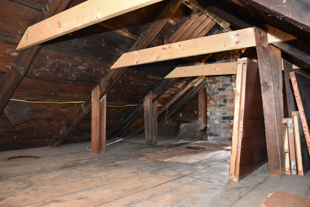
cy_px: 104
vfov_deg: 43.6
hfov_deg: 61.9
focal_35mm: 30
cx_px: 155
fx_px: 258
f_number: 4
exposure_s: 1/60
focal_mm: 20
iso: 6400
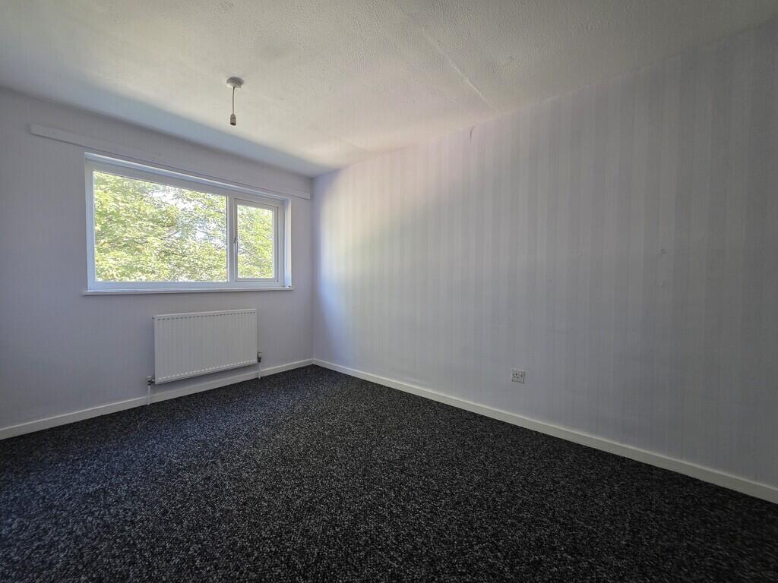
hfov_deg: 106.2
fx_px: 292
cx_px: 389
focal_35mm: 13
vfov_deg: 89.9
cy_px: 292
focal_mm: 2.2
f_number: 1.9
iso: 200
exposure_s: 1/100
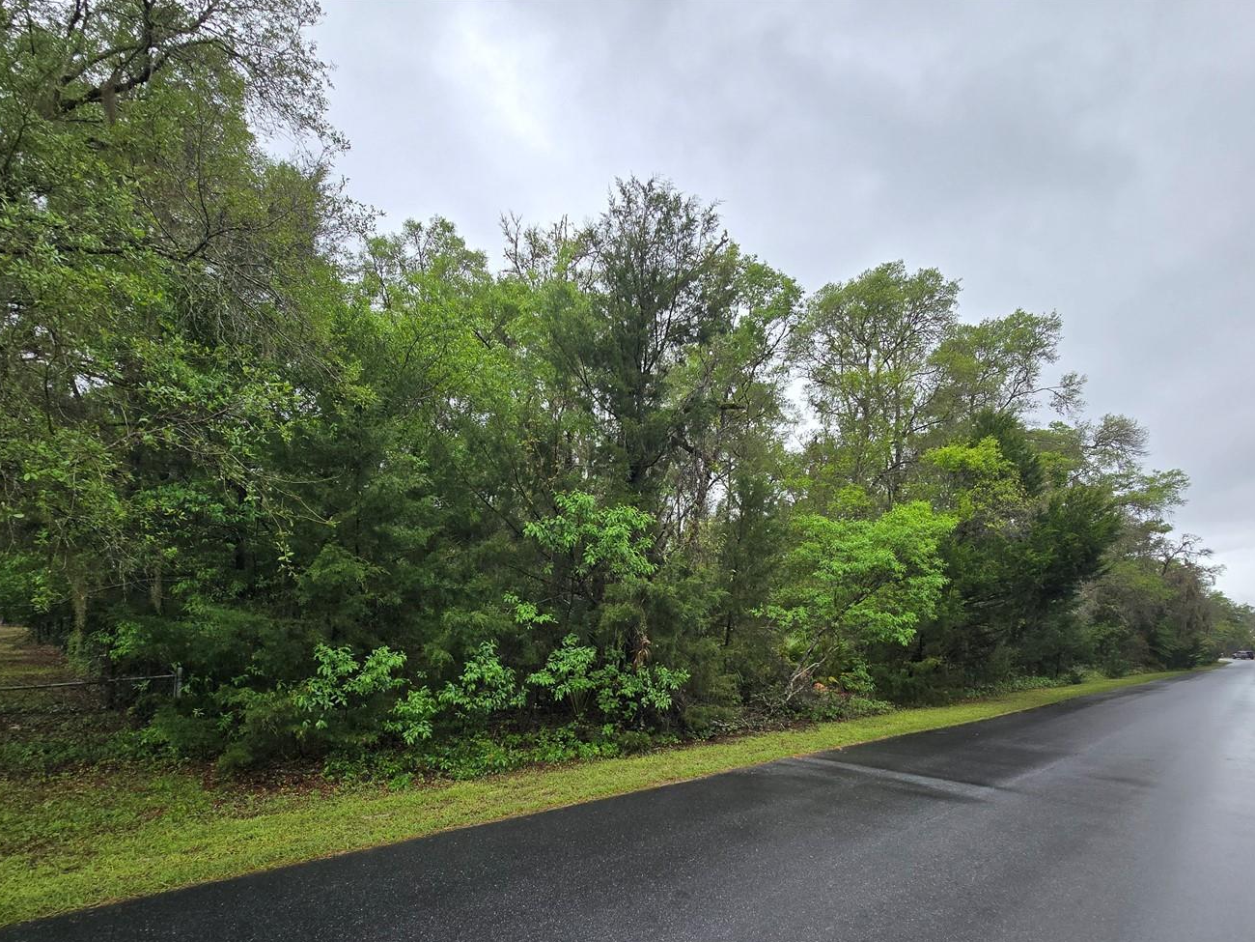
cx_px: 671
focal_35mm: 16
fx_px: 580
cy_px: 576
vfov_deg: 77.0
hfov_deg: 94.4
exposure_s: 1/538
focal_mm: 2.2
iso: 50
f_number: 2.2
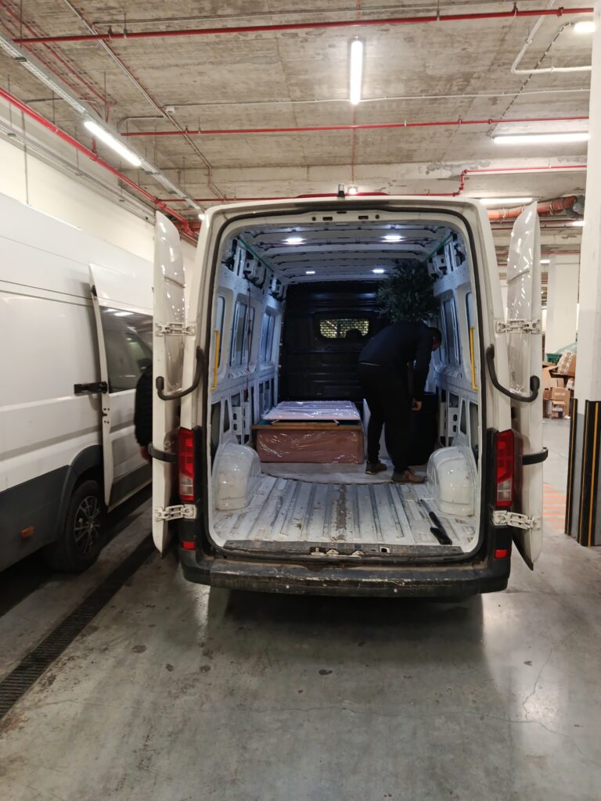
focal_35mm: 24
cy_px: 400
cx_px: 300
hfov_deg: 56.8
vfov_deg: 71.6
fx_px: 556
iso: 1102
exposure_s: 1/33.3
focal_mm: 5.24
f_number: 1.7
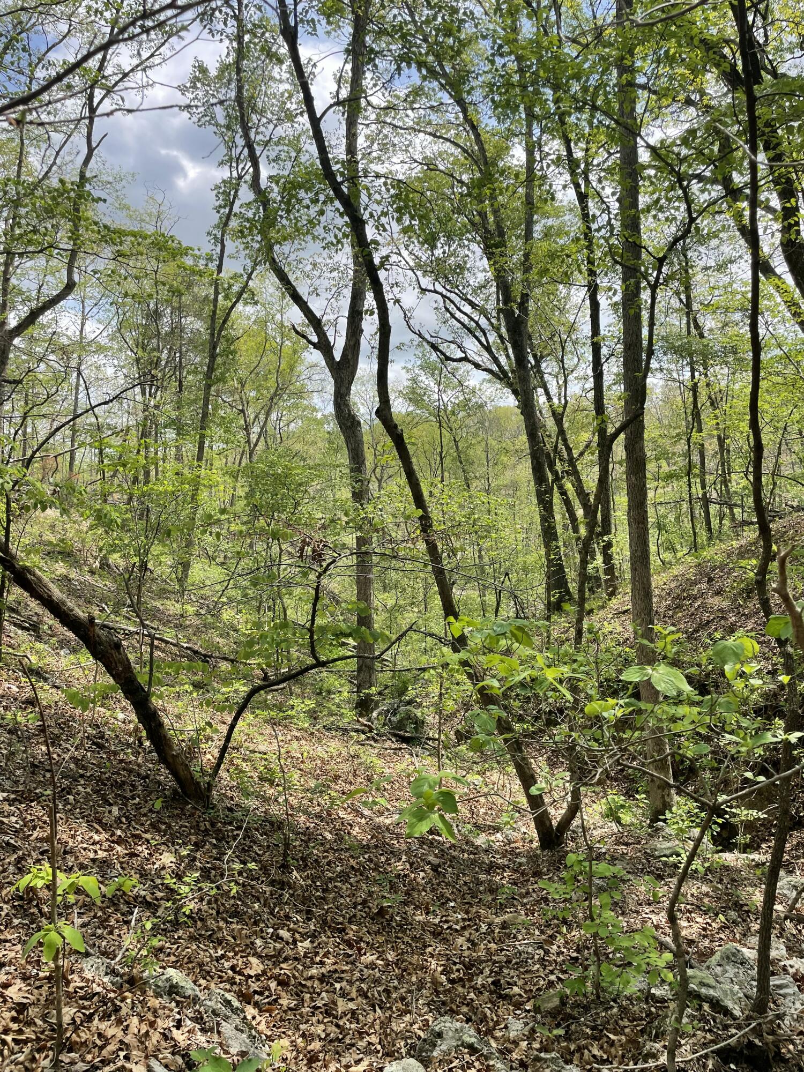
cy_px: 536
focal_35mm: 26
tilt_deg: -1.8
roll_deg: +4.0
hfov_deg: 53.1
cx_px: 402
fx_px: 805
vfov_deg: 67.3
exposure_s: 1/1825
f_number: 1.6
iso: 32
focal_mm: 4.2
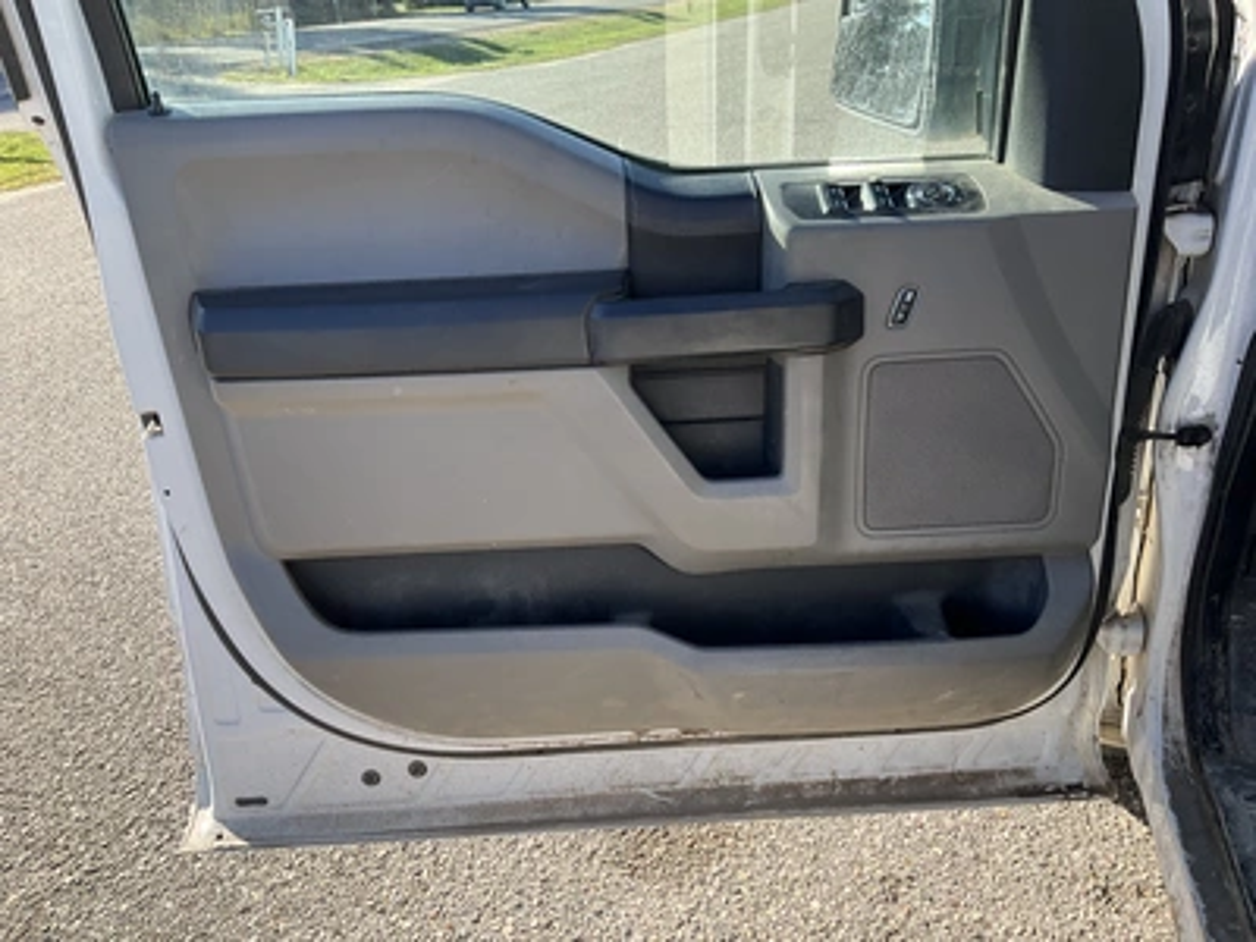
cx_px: 628
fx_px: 1052
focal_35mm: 29
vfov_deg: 48.2
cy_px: 471
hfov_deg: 61.7
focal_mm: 3
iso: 25
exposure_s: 1/469
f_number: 1.8
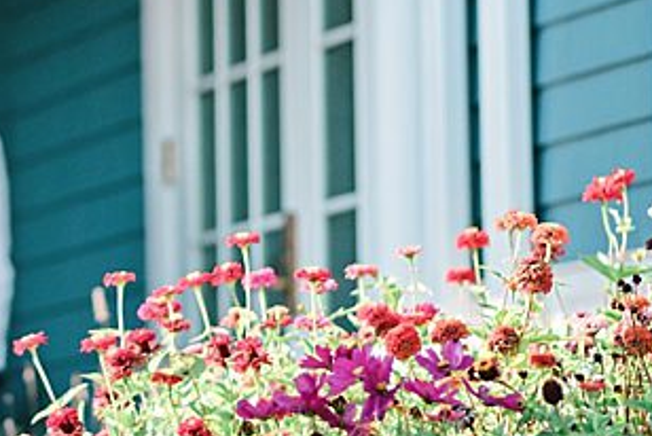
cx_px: -21
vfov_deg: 5.3
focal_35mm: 259
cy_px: 94
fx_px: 4695
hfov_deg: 7.9
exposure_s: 1/8000
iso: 400
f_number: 1.8
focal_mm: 85
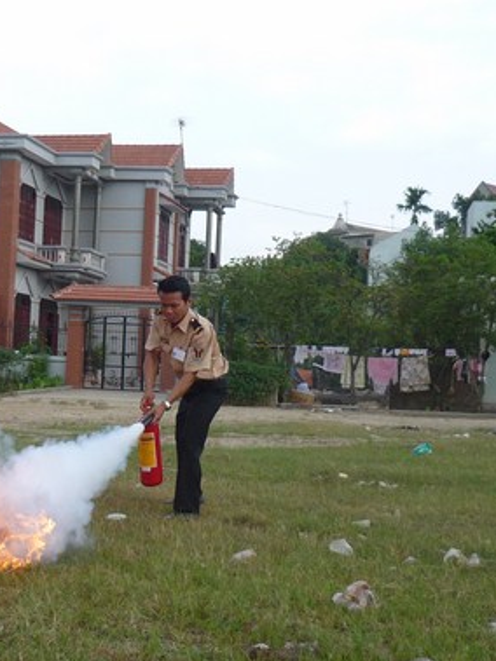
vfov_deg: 31.7
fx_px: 1166
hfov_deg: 23.9
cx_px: 169
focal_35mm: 61
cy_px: 339
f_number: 2.8
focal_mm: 5.5
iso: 100
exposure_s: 1/640
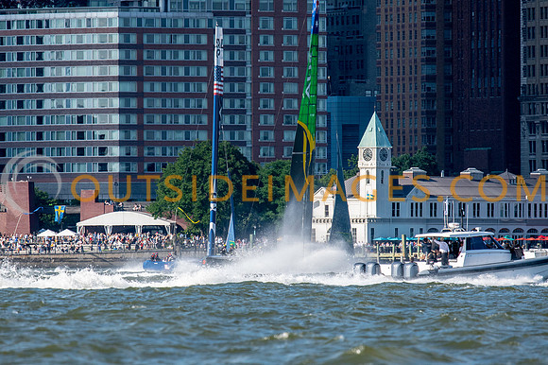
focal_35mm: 503
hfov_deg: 4.1
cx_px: 250
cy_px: 199
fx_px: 7655
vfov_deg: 2.7
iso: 640
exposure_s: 1/2500
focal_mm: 300
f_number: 5
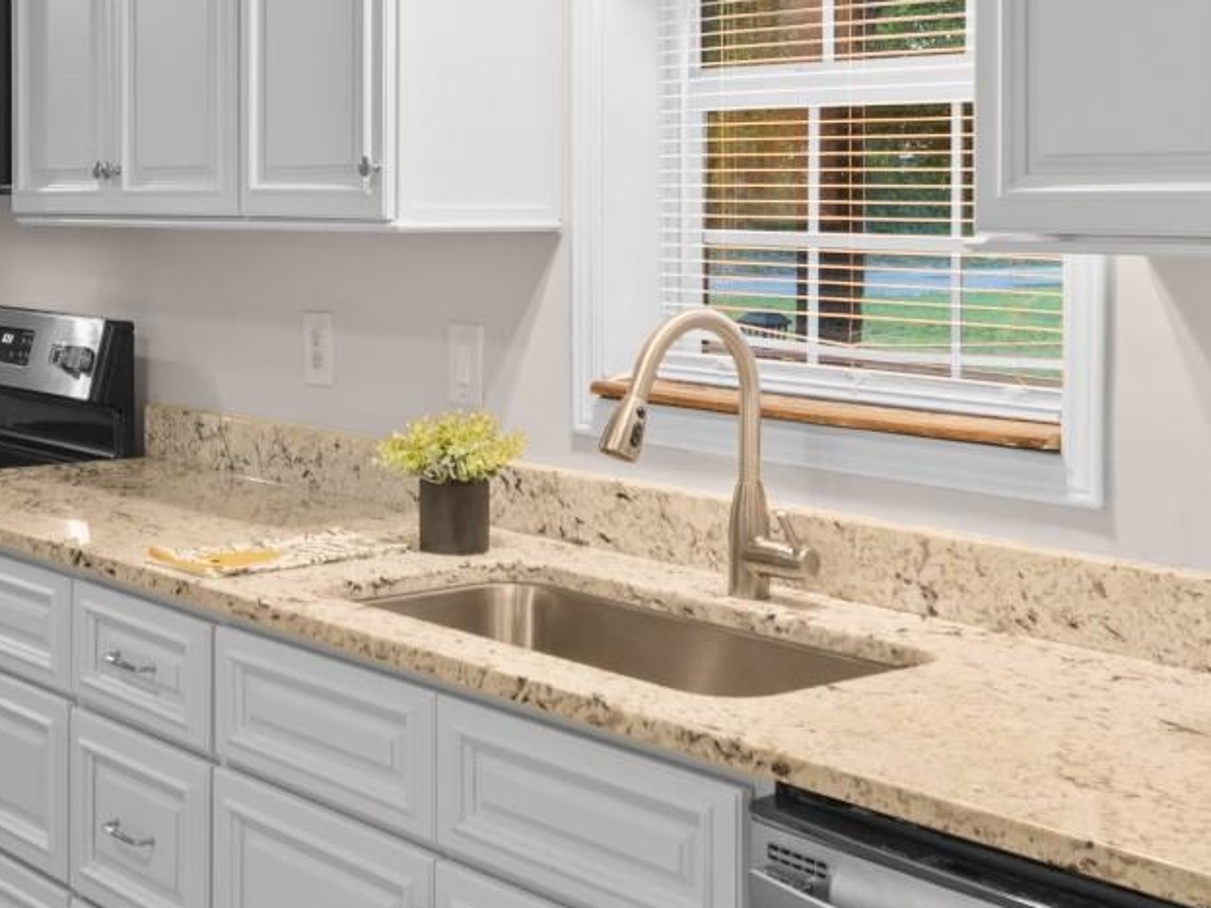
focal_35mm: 55
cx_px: 301
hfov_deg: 34.2
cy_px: 136
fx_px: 1924
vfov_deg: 25.9
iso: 100
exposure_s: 1
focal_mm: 15
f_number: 5
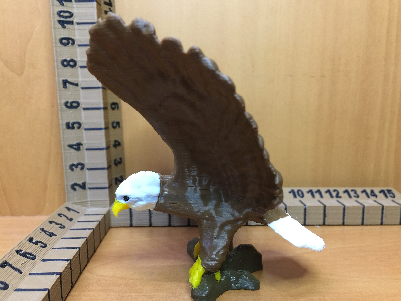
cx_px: 198
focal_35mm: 30
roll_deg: -0.2
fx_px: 348
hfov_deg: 60.0
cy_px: 154
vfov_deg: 46.8
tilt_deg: -9.3
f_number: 2.2
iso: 80
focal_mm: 4.15
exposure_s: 1/15
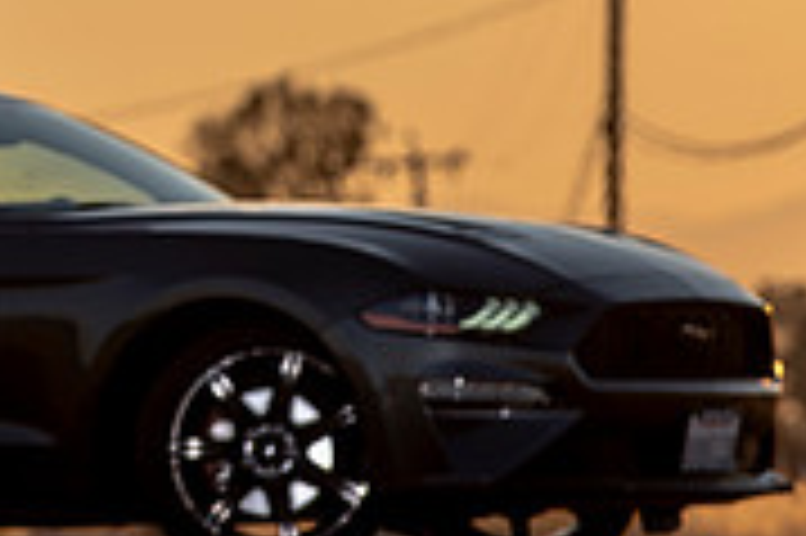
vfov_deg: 2.1
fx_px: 14494
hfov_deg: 3.2
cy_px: -106
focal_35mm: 648
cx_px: -144
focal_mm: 200
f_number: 5.6
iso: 50
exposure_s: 1/250
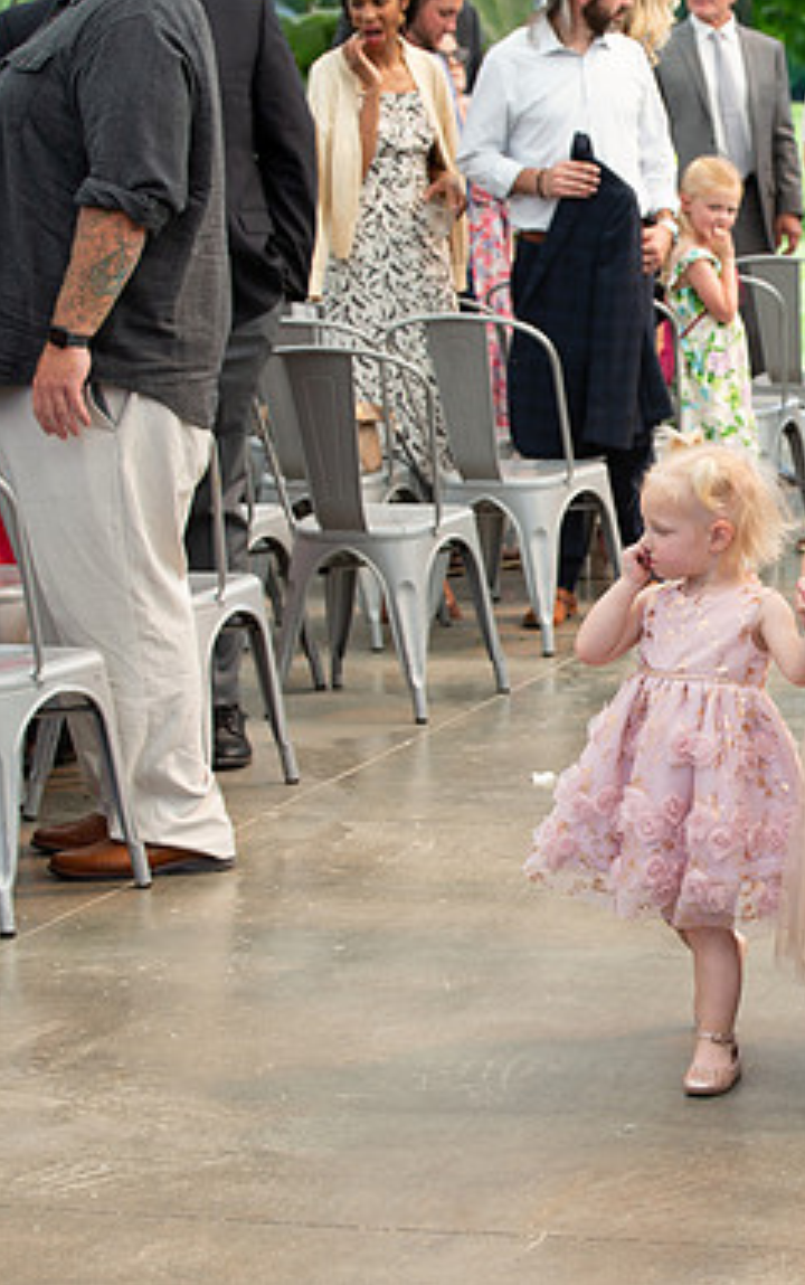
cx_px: 875
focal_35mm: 108
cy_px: 639
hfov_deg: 12.0
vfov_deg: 19.3
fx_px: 3784
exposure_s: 1/200
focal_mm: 70
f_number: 5.6
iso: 160
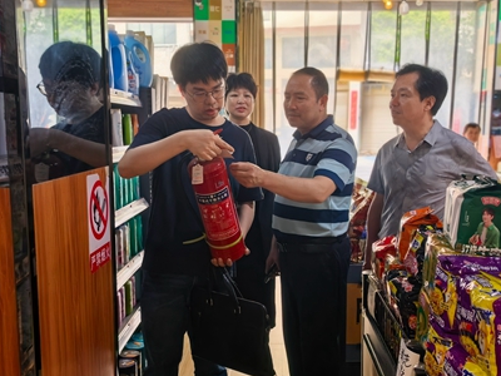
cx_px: 272
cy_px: 203
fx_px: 521
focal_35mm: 36
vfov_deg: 39.6
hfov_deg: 51.3
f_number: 2
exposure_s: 1/100
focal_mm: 5.75
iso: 125
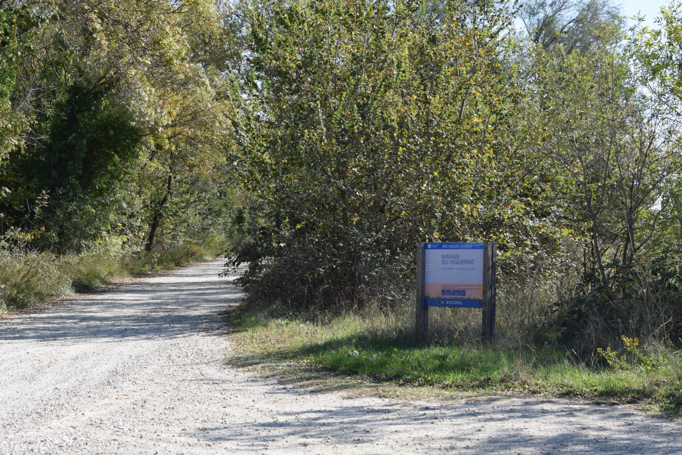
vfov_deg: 16.6
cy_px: 228
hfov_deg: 24.6
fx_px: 1563
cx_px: 341
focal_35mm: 82
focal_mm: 55
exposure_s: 1/250
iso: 200
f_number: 8
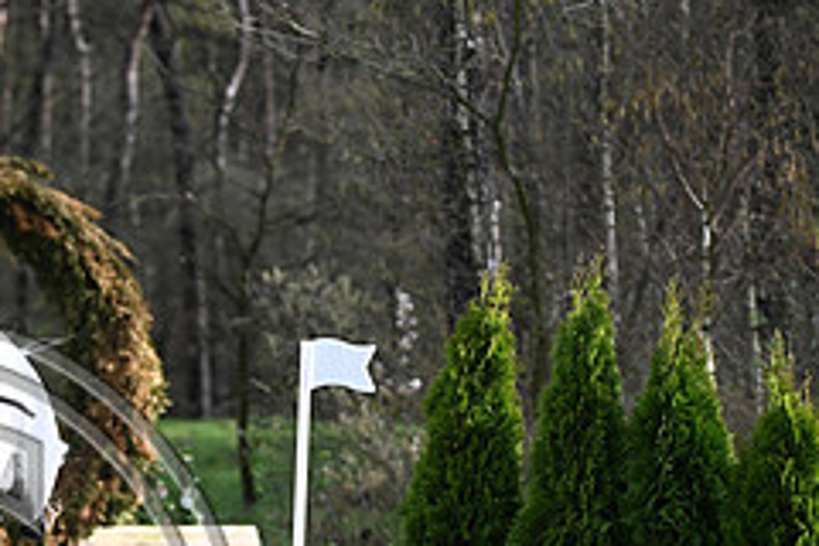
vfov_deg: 2.4
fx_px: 13194
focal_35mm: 580
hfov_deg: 3.5
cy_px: 613
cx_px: -147
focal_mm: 240
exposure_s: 1/1250
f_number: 5.6
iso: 720
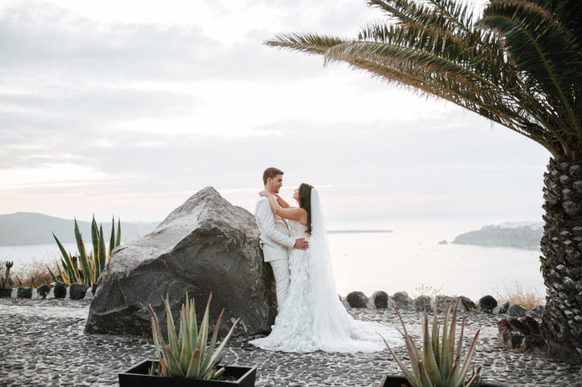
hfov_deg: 44.5
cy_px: 194
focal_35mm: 44
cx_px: 291
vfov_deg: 30.5
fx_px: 711
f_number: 2.8
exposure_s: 1/320
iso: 160
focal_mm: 44
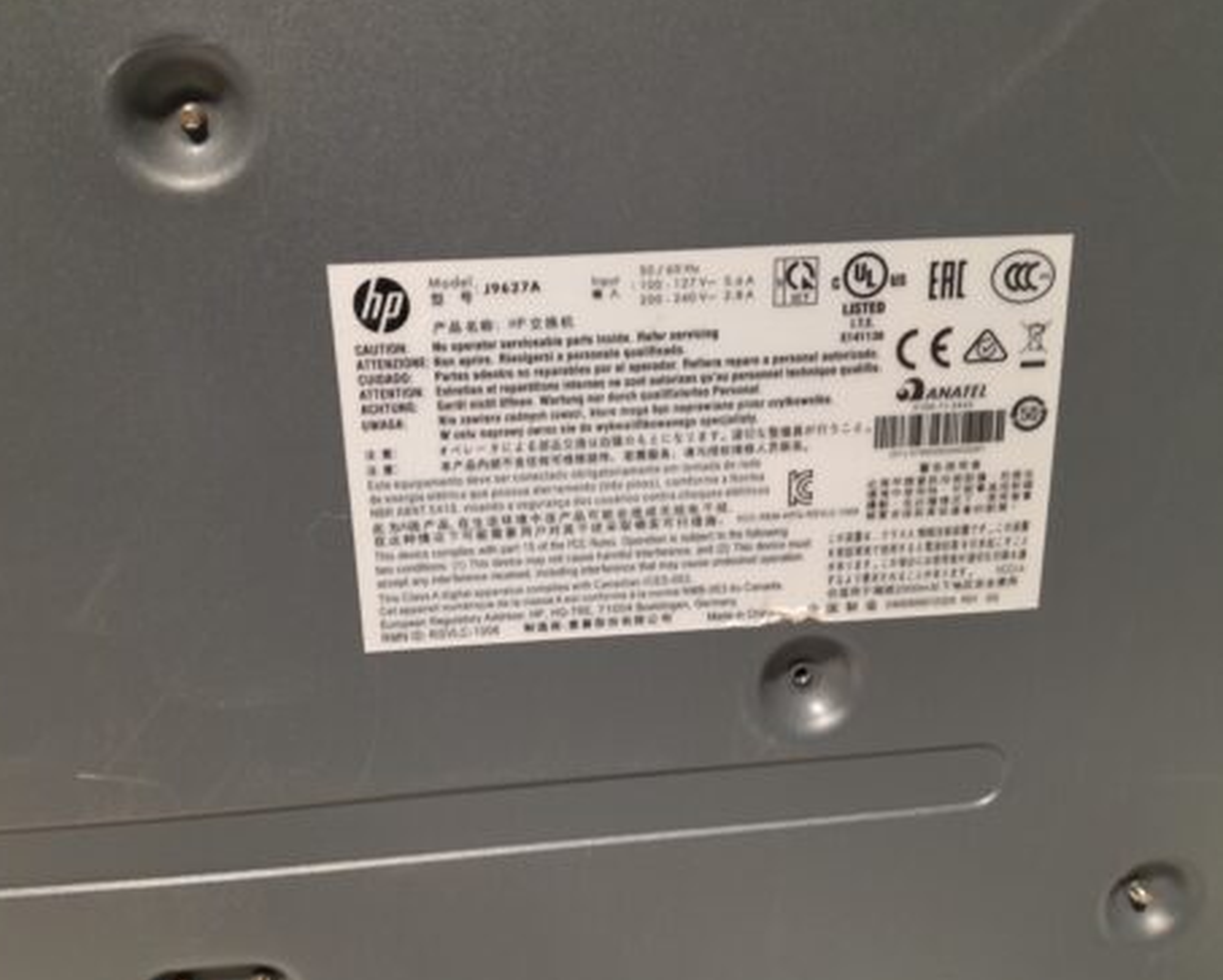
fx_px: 1014
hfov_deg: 62.1
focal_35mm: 28
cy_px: 490
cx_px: 553
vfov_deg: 51.6
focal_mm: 3.98
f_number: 1.8
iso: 125
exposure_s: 1/50
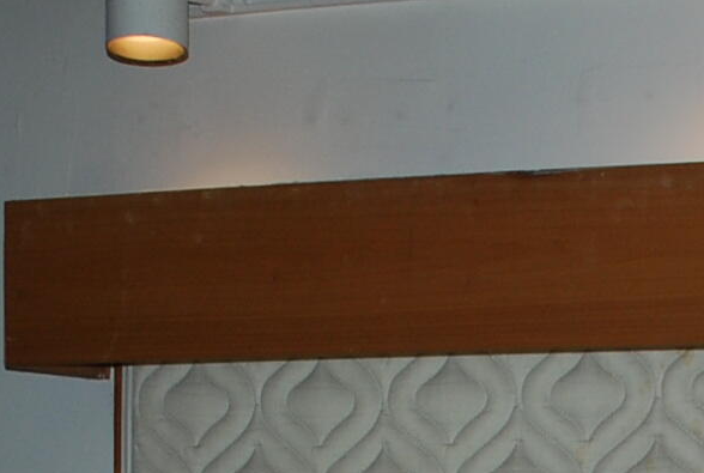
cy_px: 942
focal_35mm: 133
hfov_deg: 14.8
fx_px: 2607
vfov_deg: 9.7
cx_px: 886
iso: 200
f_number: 3.5
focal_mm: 18
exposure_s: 1/60
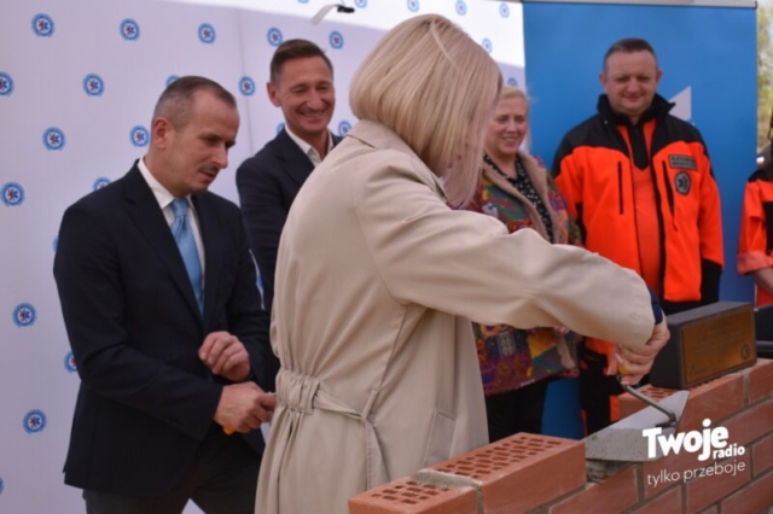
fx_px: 1030
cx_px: 386
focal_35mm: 48
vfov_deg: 28.0
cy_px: 257
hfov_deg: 41.1
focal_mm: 32
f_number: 5
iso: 400
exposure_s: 1/1250
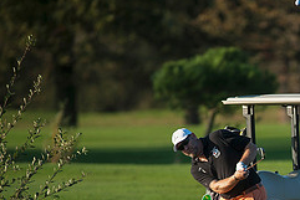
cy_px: 214
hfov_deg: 2.9
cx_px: 327
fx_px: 6012
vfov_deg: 1.9
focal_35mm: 721
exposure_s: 1/1600
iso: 200
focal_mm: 300
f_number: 4.5
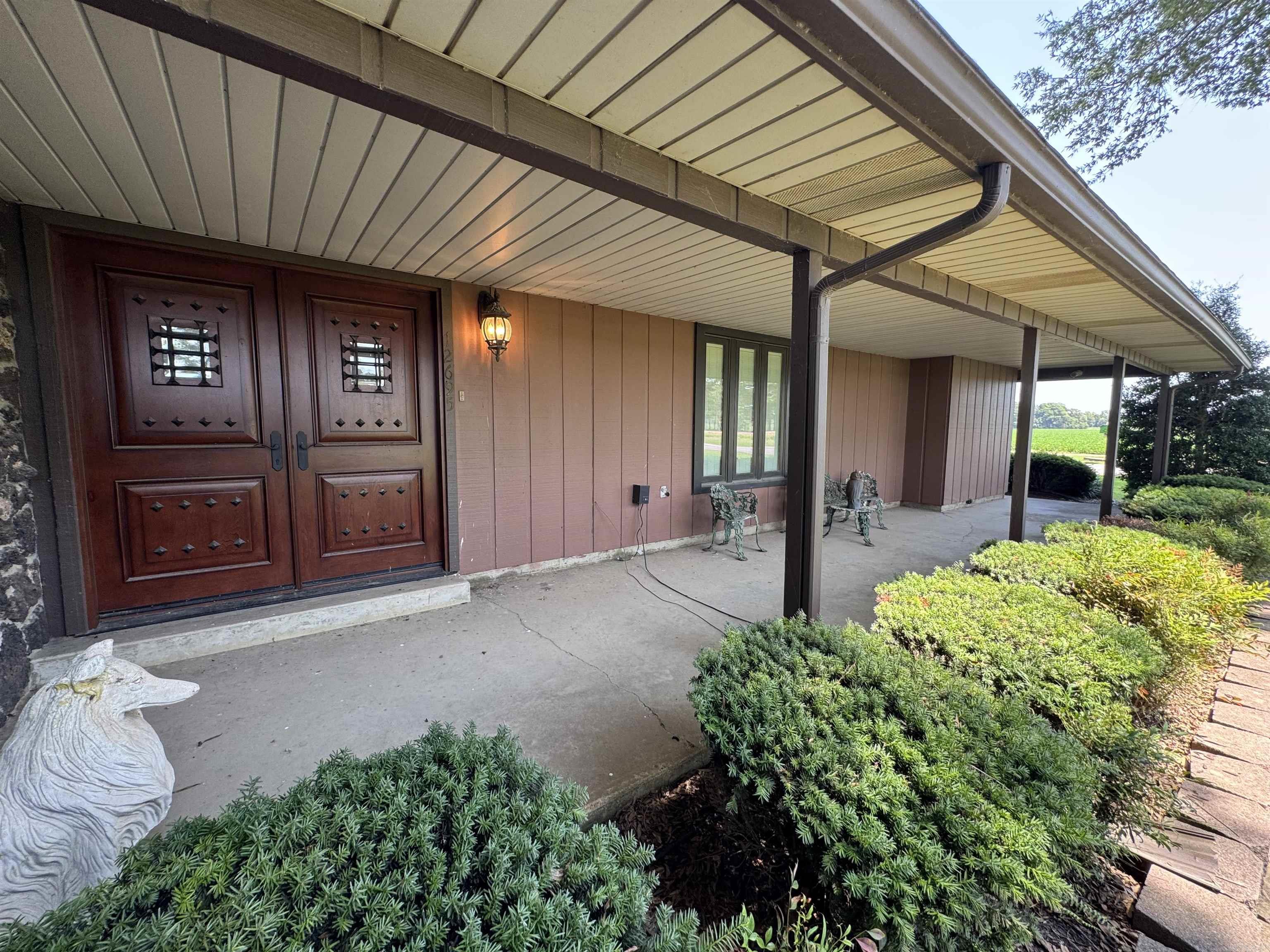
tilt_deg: -6.4
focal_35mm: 14
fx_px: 514
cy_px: 476
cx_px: 635
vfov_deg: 85.7
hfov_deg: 102.1
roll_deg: -1.9
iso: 64
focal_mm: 2.22
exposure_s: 1/99
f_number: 2.2
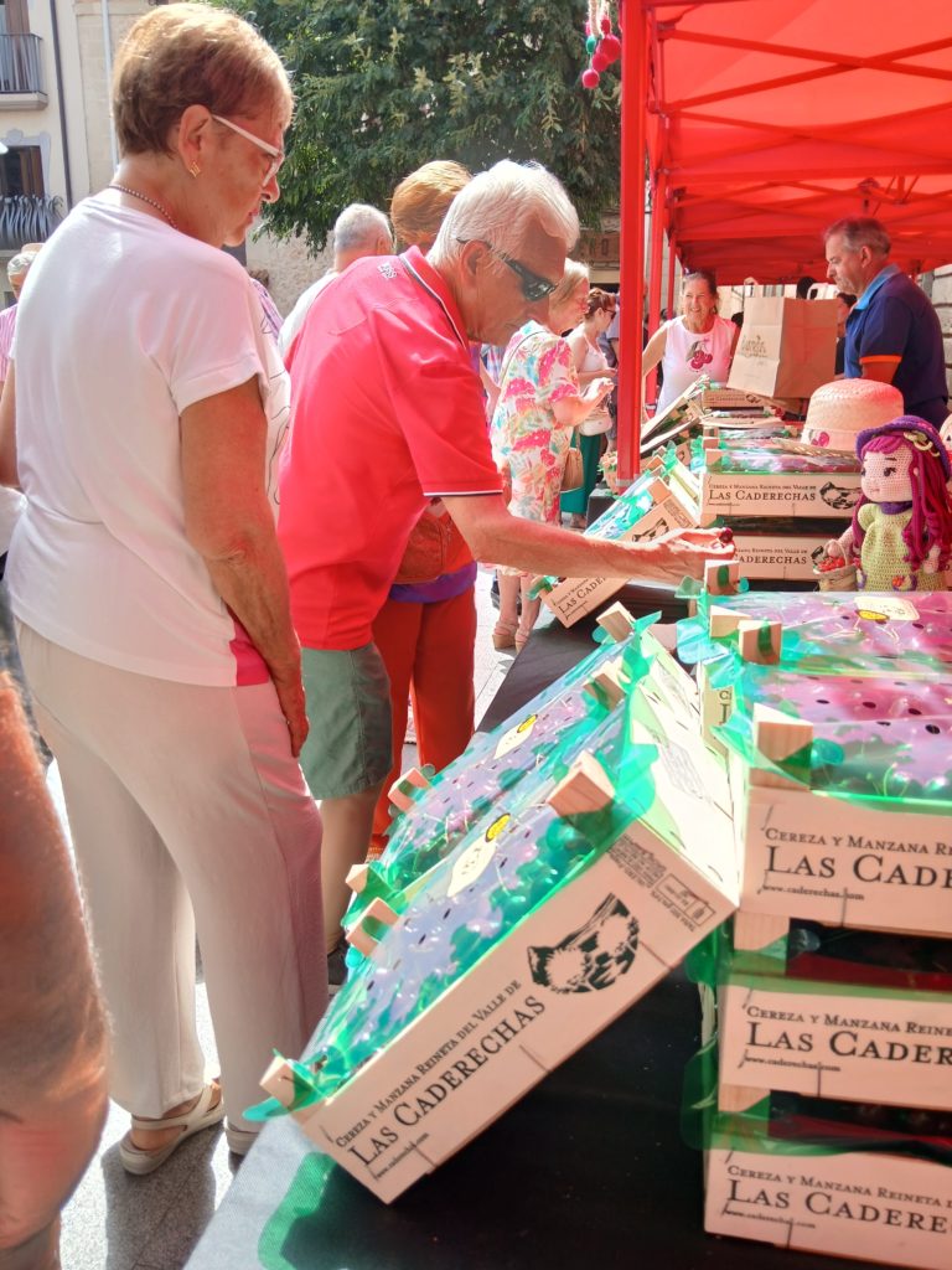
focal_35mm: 26
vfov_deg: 67.3
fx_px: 953
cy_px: 635
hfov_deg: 53.1
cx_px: 476
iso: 25
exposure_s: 1/100
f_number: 1.8
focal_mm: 3.98
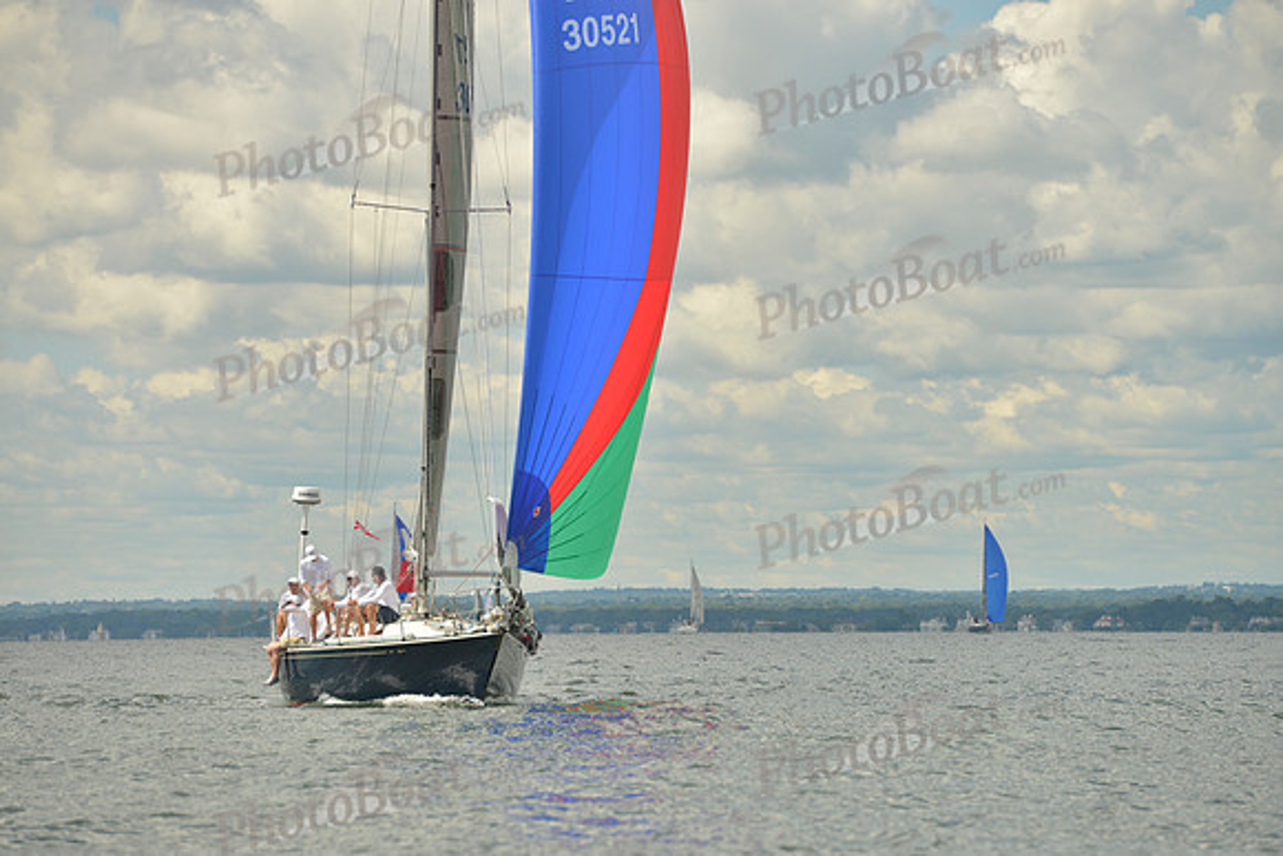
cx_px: 642
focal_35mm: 200
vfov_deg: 6.9
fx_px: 7129
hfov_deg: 10.3
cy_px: 428
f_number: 7.1
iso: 200
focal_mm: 200
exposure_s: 1/1000
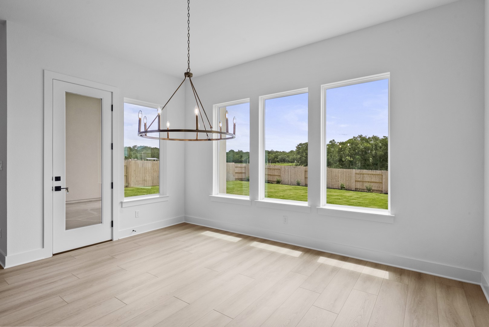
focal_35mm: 18
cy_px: 164
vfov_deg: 67.5
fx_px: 245
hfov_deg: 90.0
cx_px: 244
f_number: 11
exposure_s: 1/50
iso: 250
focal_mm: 18
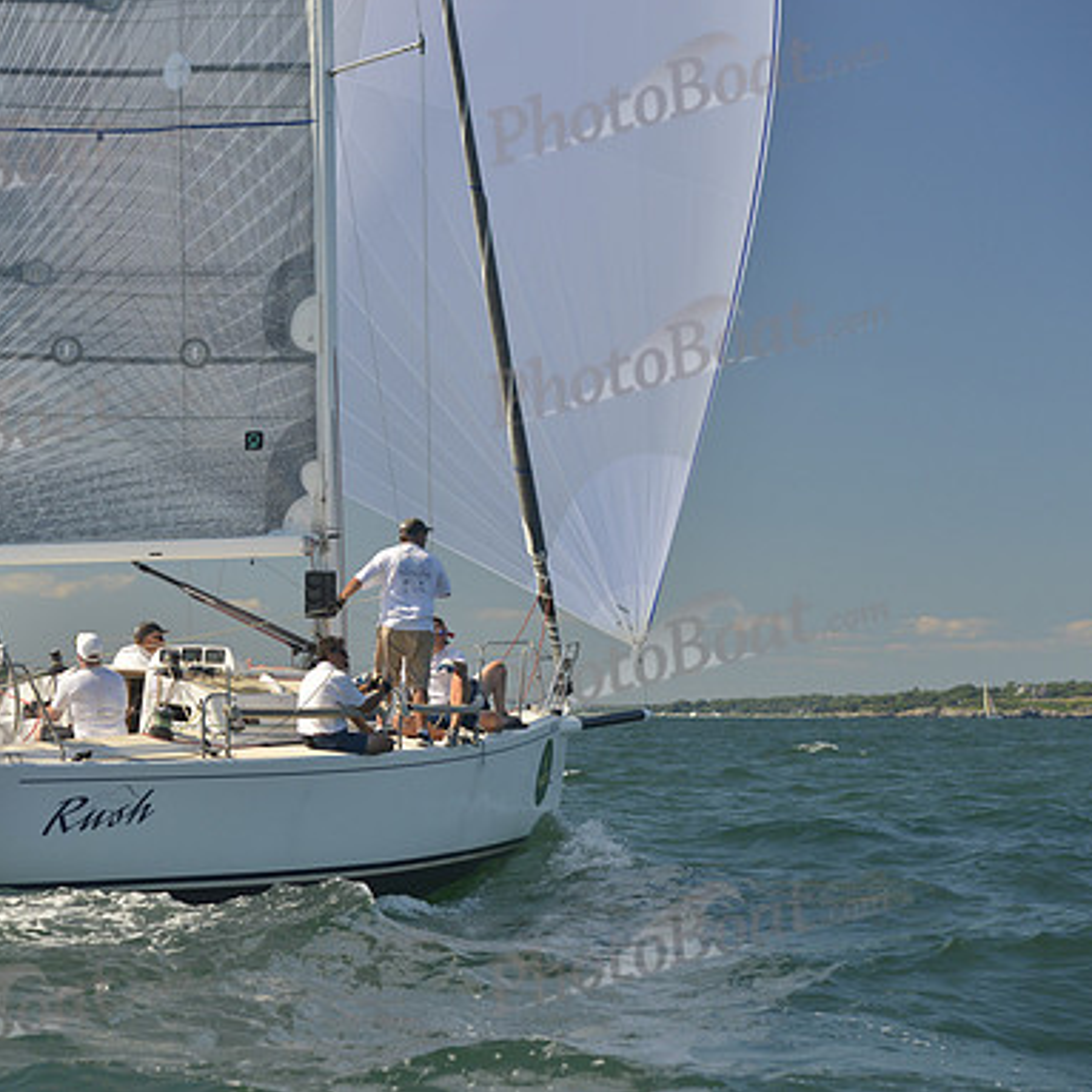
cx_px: 342
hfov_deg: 19.2
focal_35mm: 90
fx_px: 3212
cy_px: 543
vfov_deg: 19.3
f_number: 5.6
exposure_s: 1/1250
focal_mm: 70
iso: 400
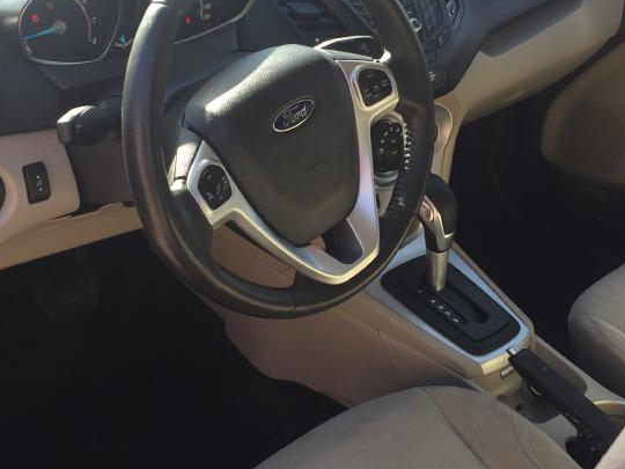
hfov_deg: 34.9
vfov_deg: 26.5
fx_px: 993
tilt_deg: -29.1
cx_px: 352
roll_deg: -7.6
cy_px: 211
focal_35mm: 55
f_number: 2.2
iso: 32
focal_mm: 4.15
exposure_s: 1/177
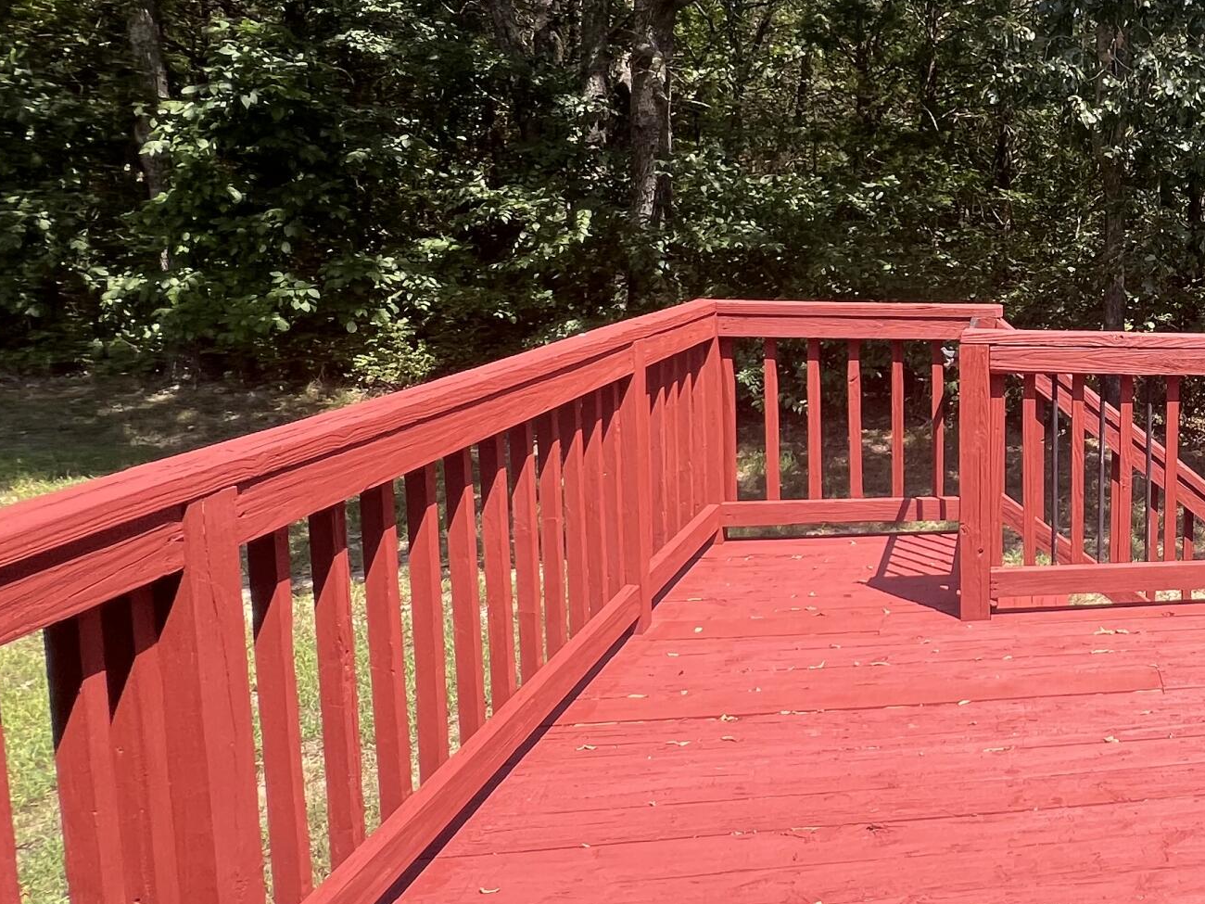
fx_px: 1044
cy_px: 343
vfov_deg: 46.4
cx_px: 1277
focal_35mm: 30
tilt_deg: -7.7
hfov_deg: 46.8
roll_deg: -2.5
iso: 32
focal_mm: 1.57
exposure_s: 1/371
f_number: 1.8
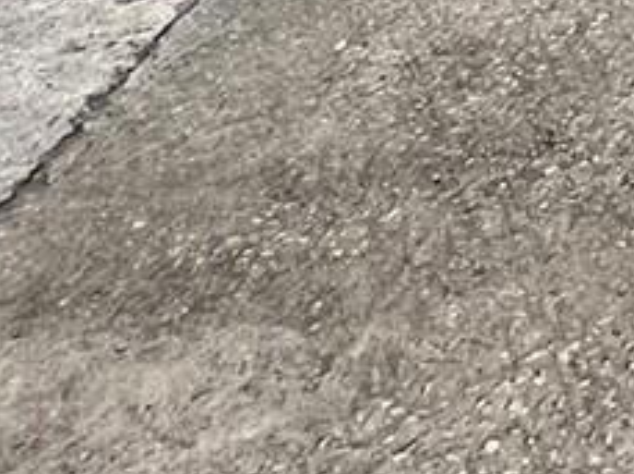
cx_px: 1567
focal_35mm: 91
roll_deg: -2.7
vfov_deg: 9.8
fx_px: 1664
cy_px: -1125
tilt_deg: +2.7
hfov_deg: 14.0
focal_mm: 1.57
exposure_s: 1/3534
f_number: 1.8
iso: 32
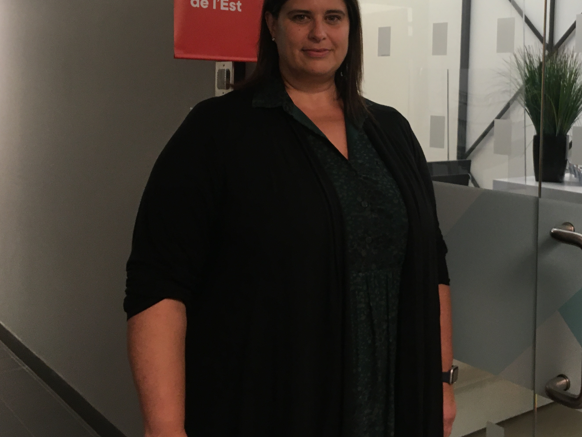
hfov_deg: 42.0
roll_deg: -0.9
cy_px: 115
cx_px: 418
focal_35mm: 44
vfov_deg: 32.3
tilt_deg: -2.9
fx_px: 740
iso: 80
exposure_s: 1/30
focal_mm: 4.15
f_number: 2.2
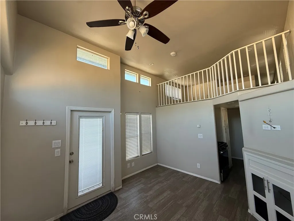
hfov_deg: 102.1
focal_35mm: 14
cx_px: 147
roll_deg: +1.7
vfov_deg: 85.7
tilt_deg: +4.9
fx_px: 119
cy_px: 110
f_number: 2.2
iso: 80
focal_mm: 2.22
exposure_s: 1/99
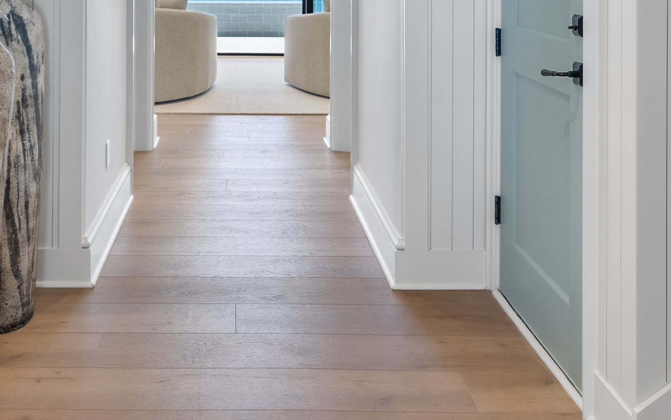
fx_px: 768
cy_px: -23
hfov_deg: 46.7
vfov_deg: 28.2
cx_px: 243
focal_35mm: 42
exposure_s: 1/4
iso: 160
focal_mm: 17
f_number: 7.1
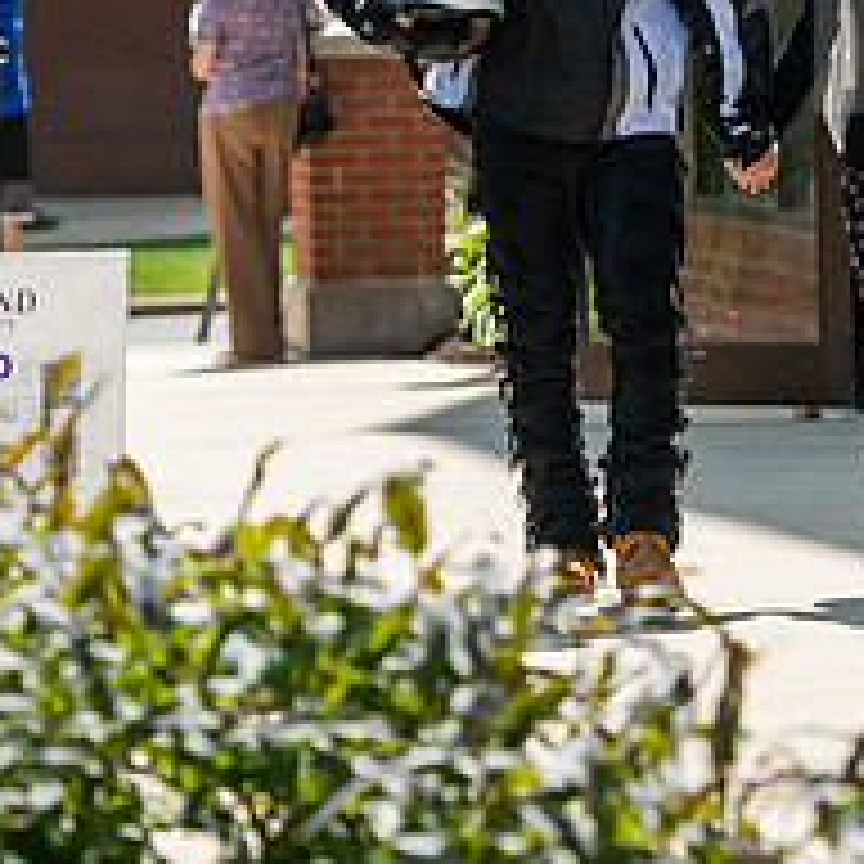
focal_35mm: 283
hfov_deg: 6.2
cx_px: 680
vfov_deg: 6.2
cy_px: 281
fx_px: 7991
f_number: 4
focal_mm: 110
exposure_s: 1/500
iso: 80
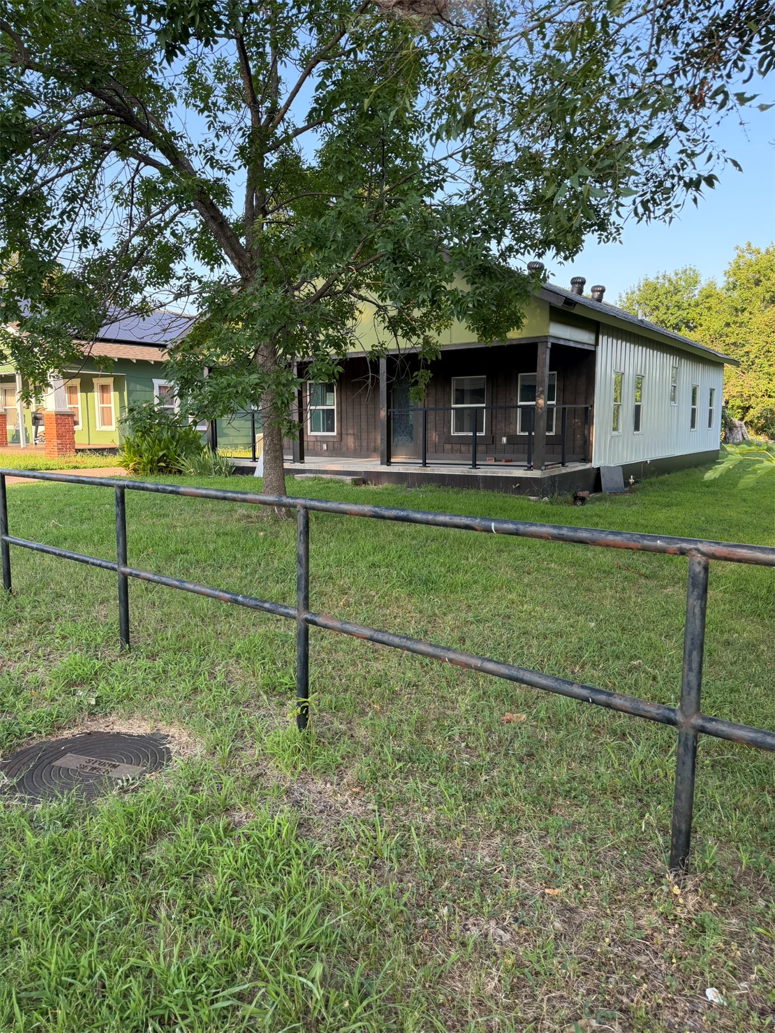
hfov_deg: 56.8
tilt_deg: -7.0
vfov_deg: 71.6
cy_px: 516
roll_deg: -0.3
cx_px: 388
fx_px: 716
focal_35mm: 24
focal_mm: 6.76
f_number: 1.78
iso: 100
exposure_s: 1/488
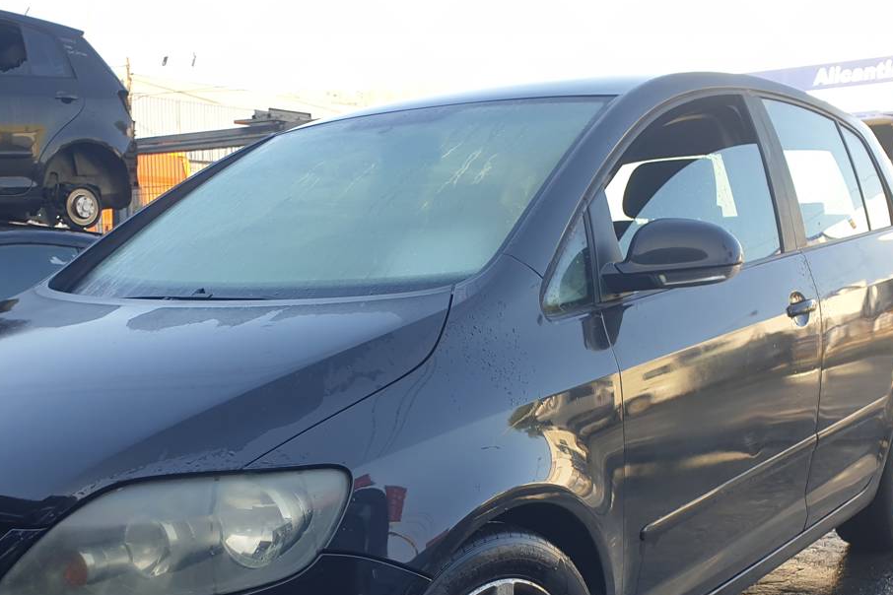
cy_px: 480
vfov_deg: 30.4
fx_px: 1067
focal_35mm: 43
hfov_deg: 45.1
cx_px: 339
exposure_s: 1/216
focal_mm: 4.3
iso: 50
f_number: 2.4
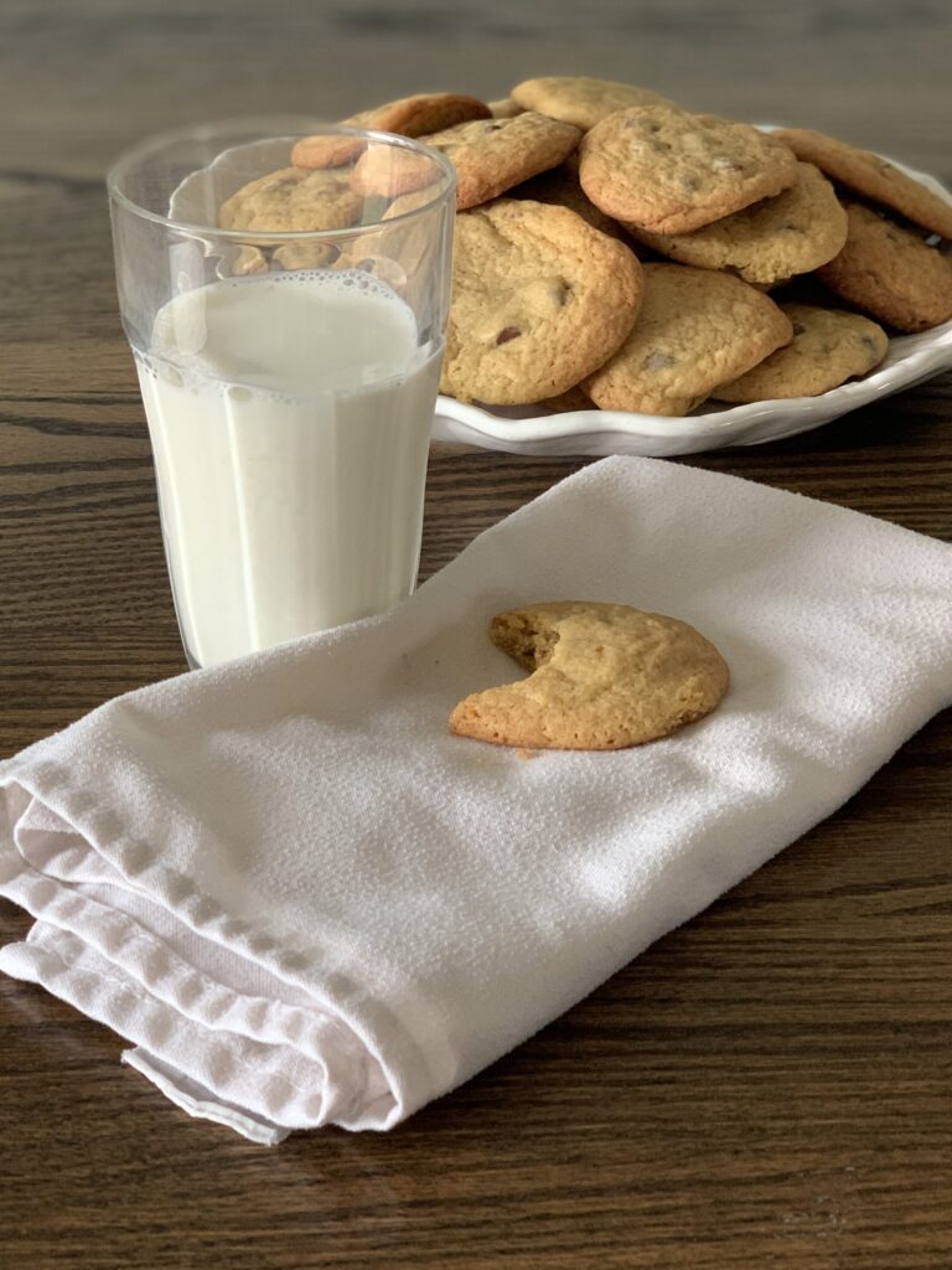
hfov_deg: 28.0
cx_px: 476
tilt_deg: -25.3
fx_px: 1907
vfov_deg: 36.8
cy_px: 635
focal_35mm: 52
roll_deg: -1.2
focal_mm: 6
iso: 125
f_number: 2.4
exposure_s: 1/60
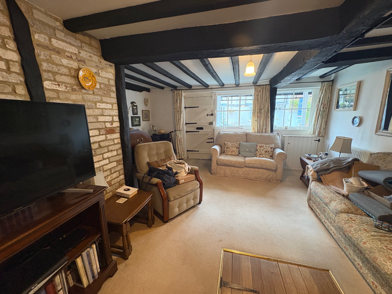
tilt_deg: -10.4
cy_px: 147
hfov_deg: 102.1
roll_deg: +2.4
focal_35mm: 14
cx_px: 196
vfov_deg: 85.7
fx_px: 159
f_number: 2.2
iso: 400
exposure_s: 1/50
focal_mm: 2.22
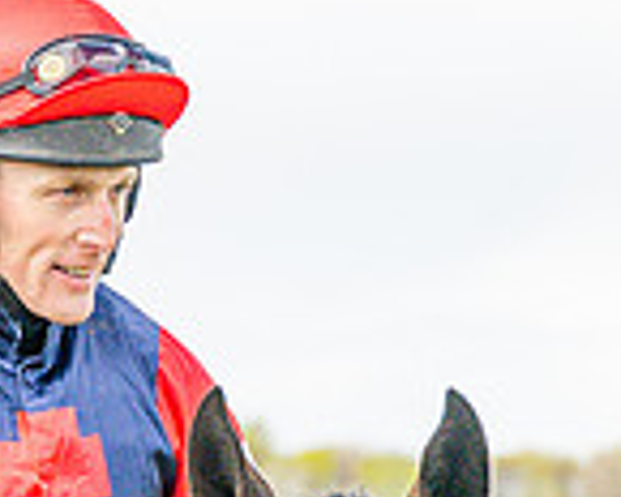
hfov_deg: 4.2
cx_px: 250
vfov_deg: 3.4
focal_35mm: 459
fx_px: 8436
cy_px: 900
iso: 400
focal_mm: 70
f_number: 4
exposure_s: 1/2500
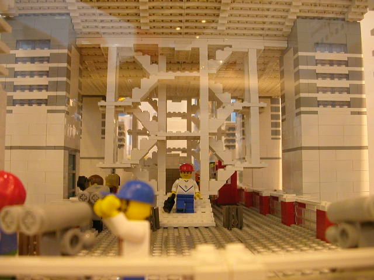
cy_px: 140
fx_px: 400
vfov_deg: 38.7
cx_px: 187
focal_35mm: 37
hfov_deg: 50.1
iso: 213
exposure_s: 1/26.8
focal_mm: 5.6
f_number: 2.7
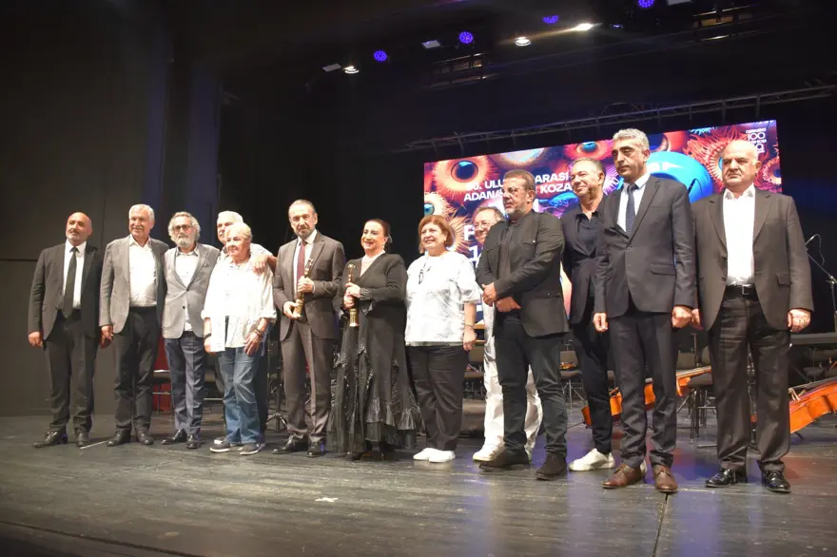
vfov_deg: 47.9
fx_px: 627
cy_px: 278
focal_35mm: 27
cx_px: 418
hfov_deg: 67.4
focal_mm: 18
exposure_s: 1/60
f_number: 4
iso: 1400
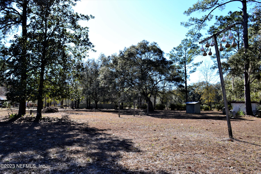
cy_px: 87
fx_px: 196
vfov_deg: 47.9
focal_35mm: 27
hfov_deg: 67.4
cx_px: 130
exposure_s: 1/320
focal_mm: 18
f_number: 10
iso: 400
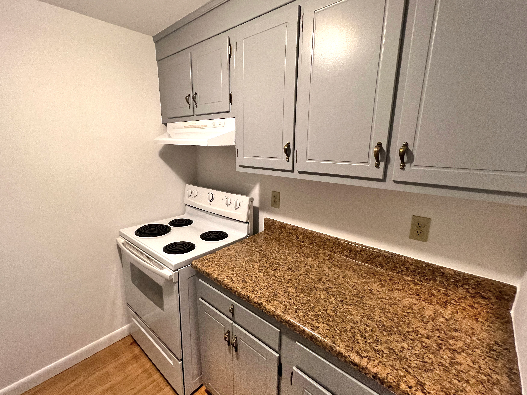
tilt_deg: -11.4
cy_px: 198
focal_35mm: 15
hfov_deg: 98.1
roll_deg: +0.8
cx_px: 251
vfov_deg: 81.8
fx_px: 228
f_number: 1.8
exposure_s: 1/95
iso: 250
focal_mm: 1.57
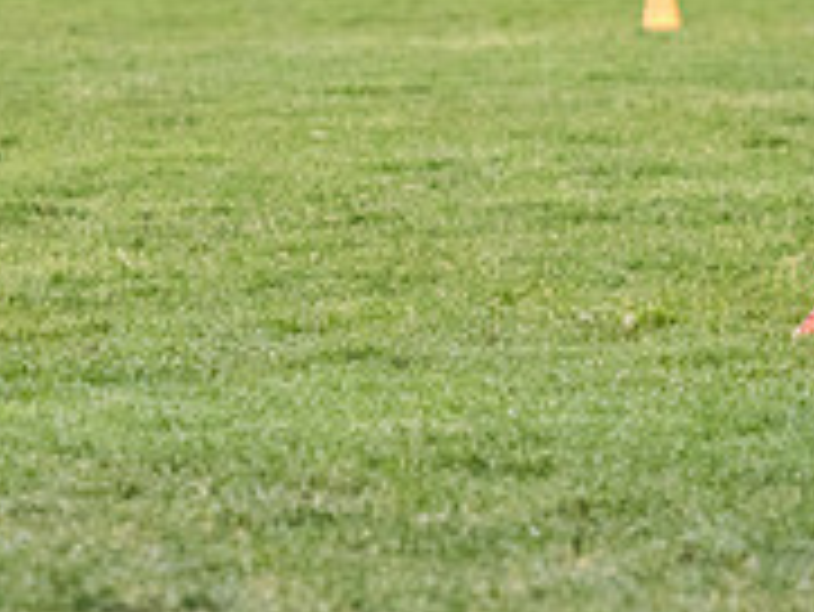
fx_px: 14330
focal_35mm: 609
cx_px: 553
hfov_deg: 3.3
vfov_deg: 2.4
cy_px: -272
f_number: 2.8
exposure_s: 1/1250
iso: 1250
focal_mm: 95
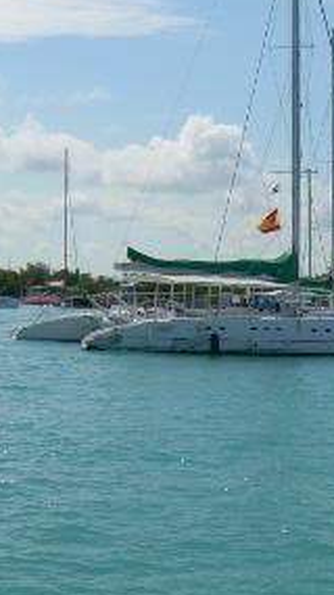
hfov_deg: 12.9
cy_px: 307
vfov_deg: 22.9
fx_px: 1466
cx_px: 261
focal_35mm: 93
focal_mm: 6.3
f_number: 4.6
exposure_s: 1/917
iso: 50
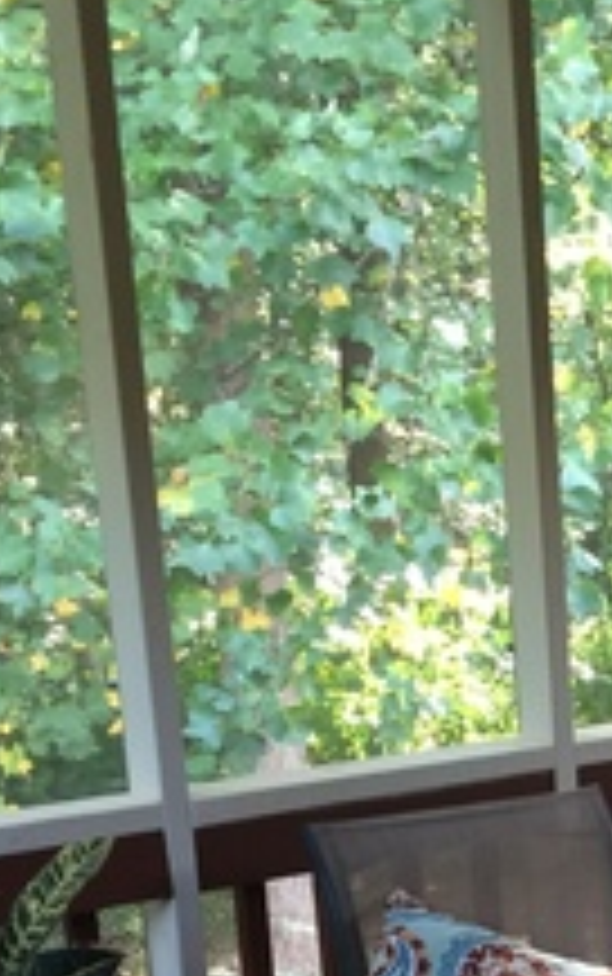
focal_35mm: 85
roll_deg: +0.5
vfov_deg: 23.3
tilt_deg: -16.4
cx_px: 1071
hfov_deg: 13.9
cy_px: 980
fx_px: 2264
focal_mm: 4.15
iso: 80
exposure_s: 1/30
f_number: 2.2
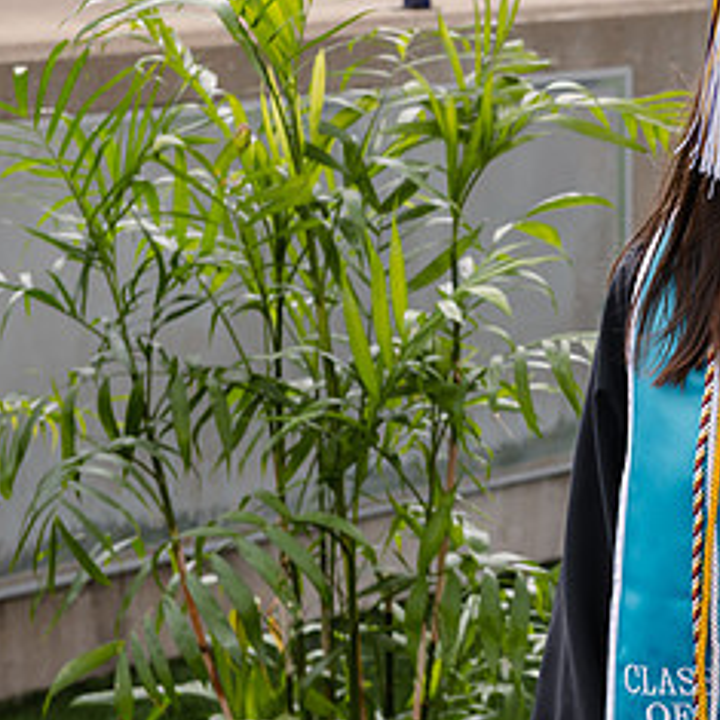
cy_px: 247
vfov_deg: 13.8
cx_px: 827
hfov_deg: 13.5
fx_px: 2965
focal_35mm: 126
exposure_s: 1/200
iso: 250
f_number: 5.6
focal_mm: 60
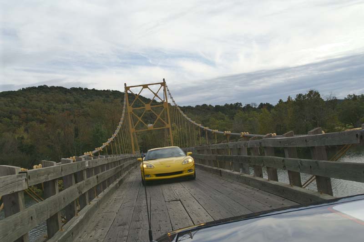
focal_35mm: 36
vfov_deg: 36.8
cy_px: 121
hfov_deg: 53.2
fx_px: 364
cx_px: 182
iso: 100
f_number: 8
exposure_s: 1/250
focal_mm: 24
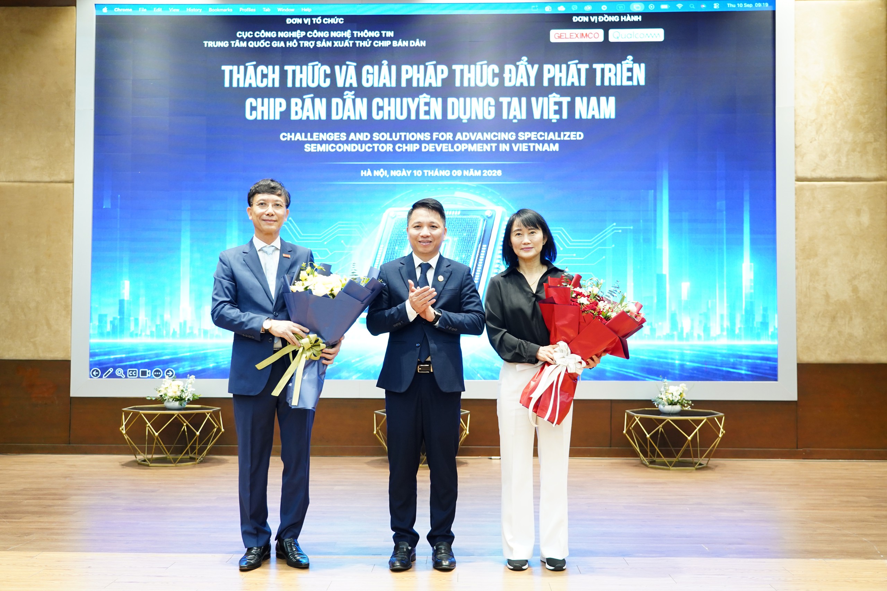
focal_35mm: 36
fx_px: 887
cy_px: 296
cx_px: 444
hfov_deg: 53.1
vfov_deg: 36.9
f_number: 4
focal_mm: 36
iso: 2000
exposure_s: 1/100
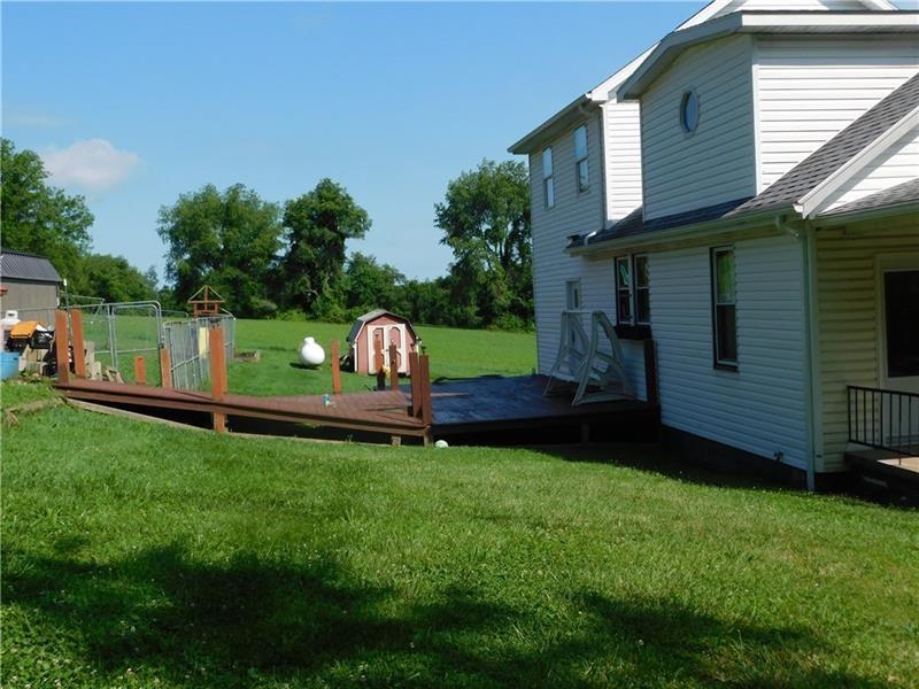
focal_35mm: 36
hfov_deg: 51.4
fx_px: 956
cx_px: 460
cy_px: 344
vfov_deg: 39.7
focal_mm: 6.3
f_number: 3.5
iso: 125
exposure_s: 1/1250
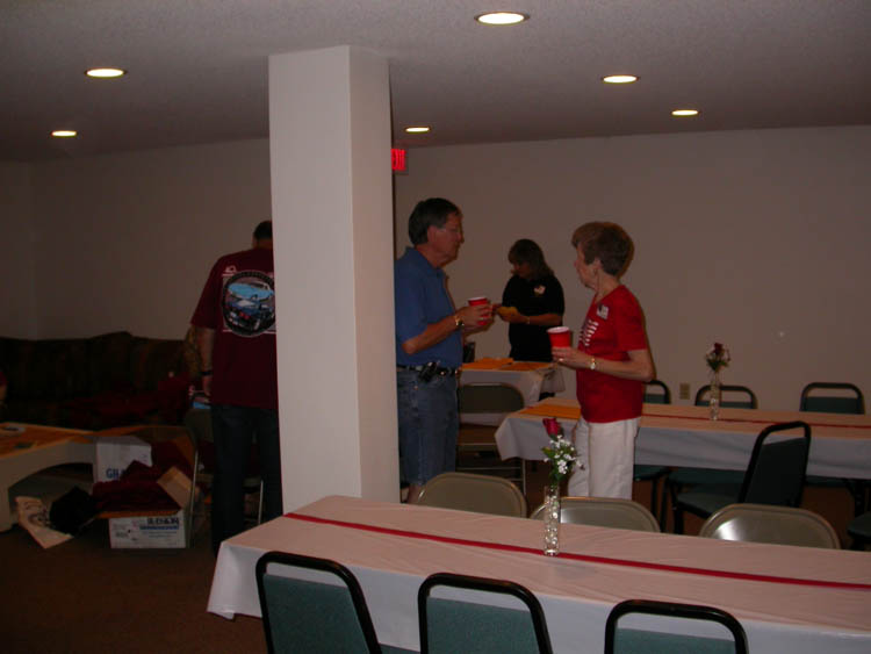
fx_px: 956
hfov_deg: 49.0
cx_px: 436
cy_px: 327
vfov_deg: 37.7
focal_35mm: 38
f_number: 2.6
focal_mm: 7.85
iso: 100
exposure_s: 1/60
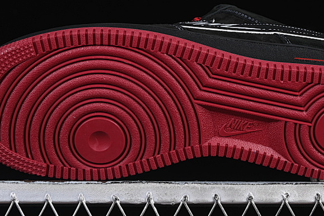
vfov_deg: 9.8
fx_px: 1260
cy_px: 55
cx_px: 186
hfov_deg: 14.6
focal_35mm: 140
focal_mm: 50
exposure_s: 1/60
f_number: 7.1
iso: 160
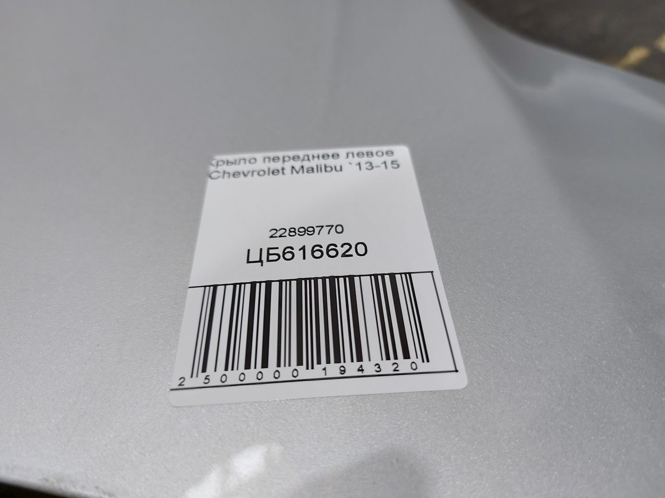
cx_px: 332
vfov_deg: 56.8
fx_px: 461
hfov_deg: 71.6
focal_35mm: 24
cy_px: 249
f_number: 1.8
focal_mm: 5.23
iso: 125
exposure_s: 1/50
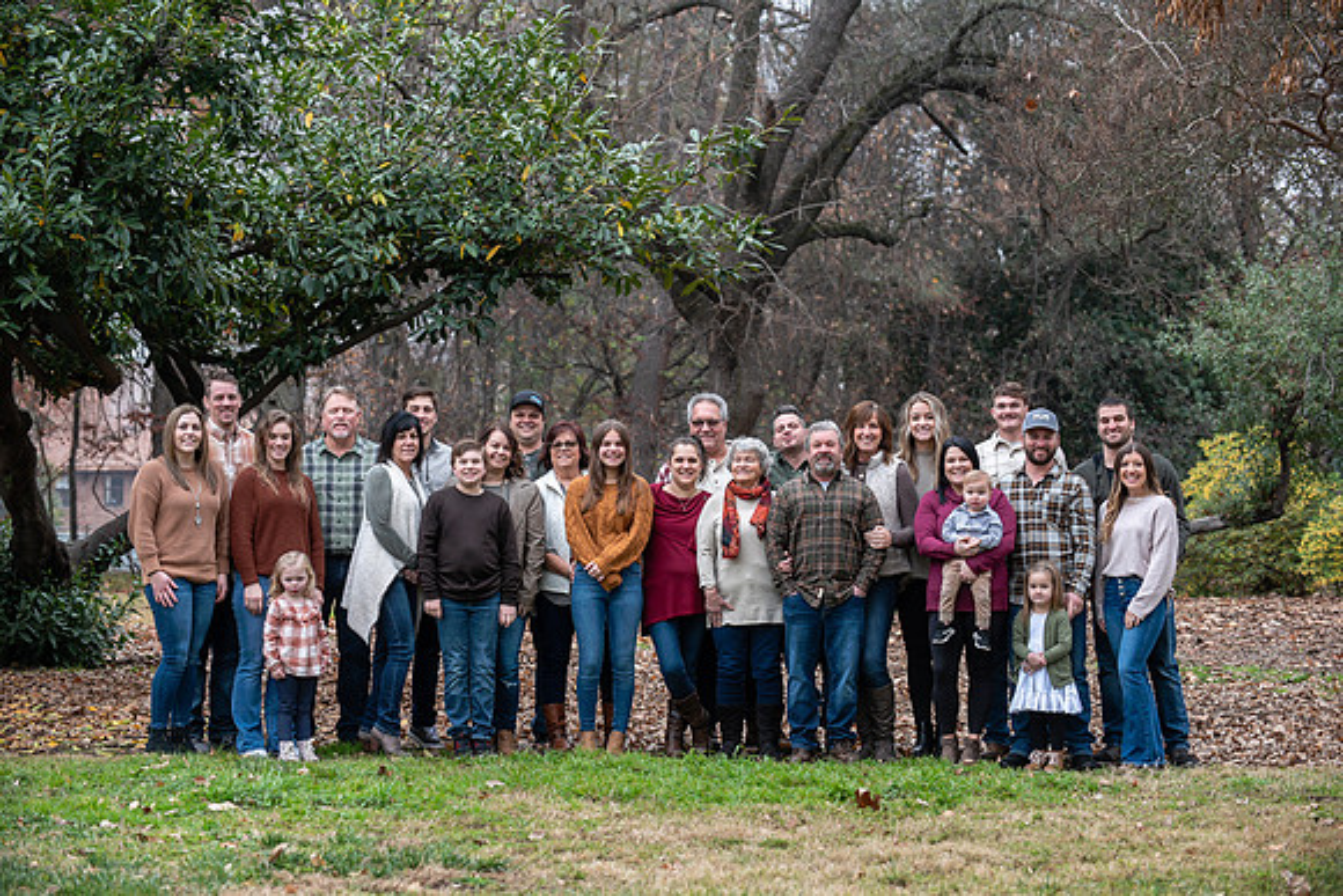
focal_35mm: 98
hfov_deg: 20.8
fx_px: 3657
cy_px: 448
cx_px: 672
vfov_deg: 14.0
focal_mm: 98
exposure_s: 1/125
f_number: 4
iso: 200
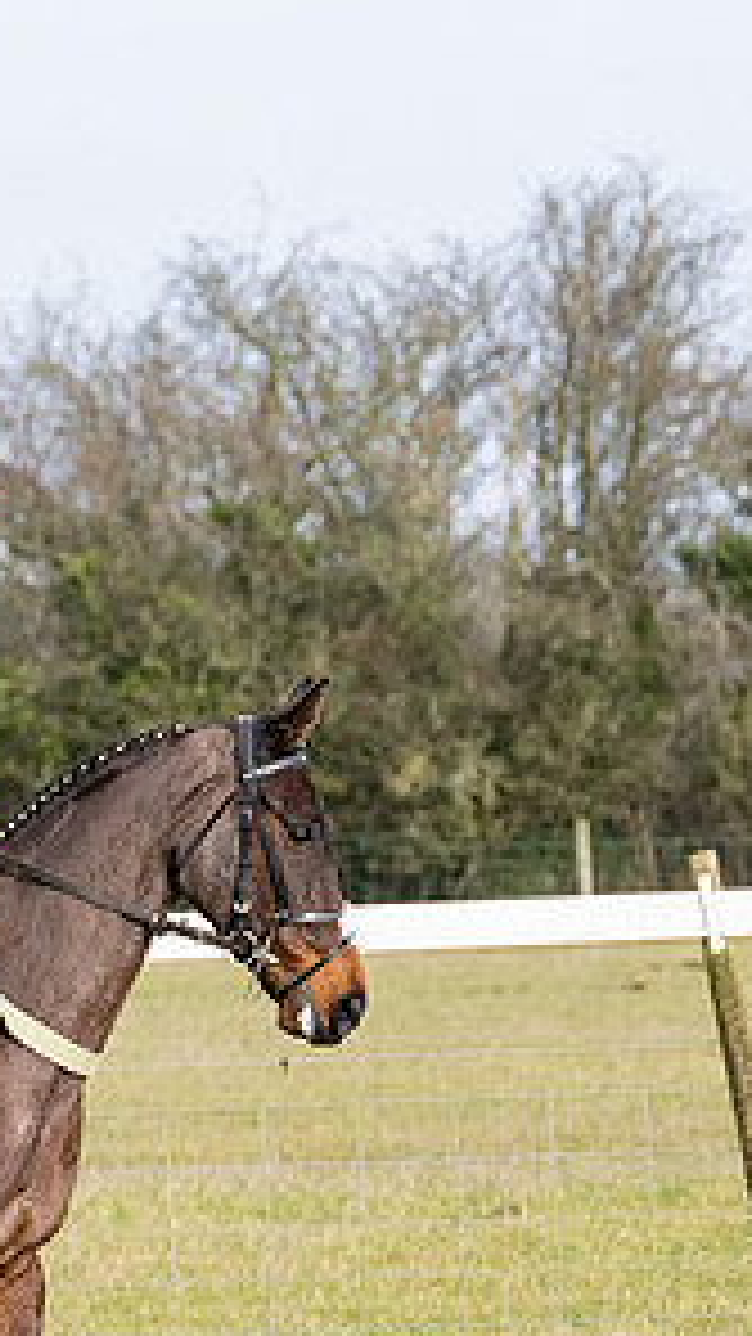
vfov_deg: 7.0
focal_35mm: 307
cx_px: -6
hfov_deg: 4.0
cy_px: 1047
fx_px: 10886
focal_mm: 115
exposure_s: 1/2500
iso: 800
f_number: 5
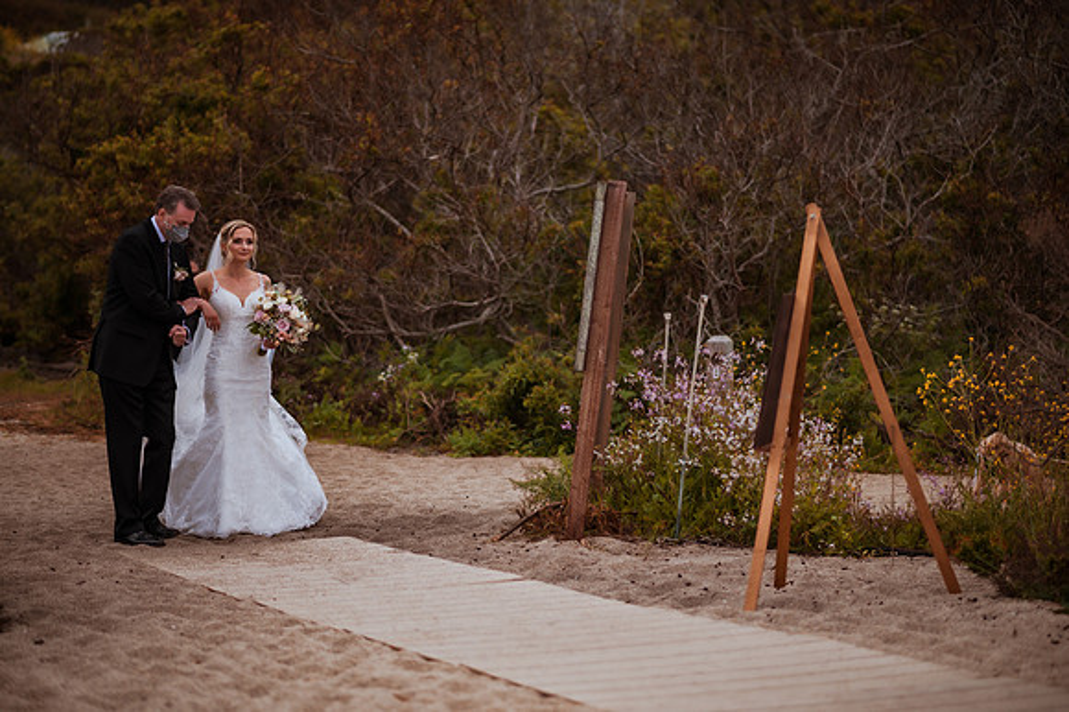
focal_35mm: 85
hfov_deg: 23.9
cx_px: 534
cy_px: 356
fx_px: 2522
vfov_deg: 16.1
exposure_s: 1/1000
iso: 200
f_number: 1.8
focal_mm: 85
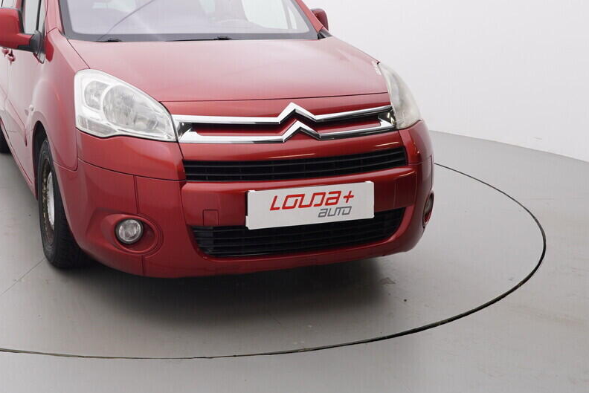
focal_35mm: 41
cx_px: 126
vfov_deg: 32.2
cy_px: 107
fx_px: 670
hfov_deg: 45.3
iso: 200
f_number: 5
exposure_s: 1/80
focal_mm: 15
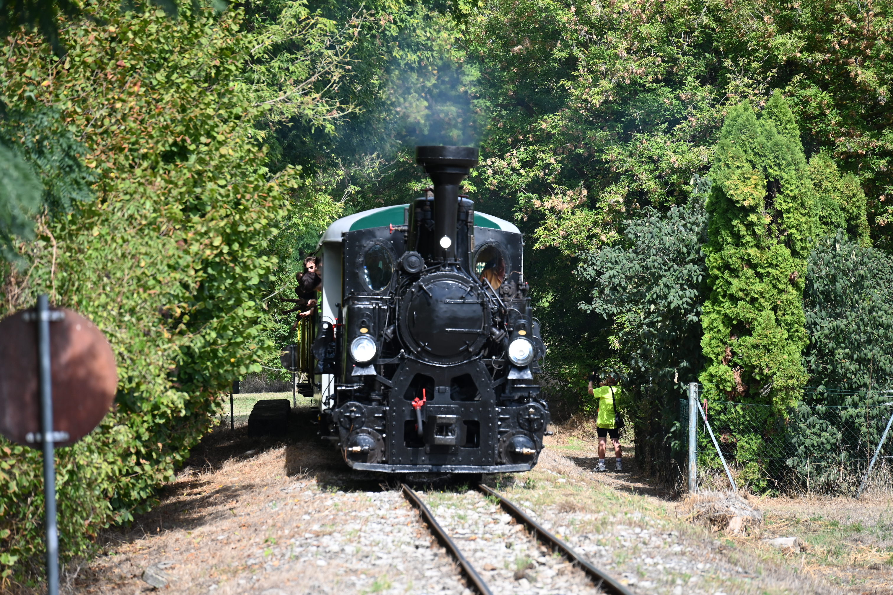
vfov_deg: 6.9
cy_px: 298
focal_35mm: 200
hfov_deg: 10.3
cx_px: 446
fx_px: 4961
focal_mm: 200
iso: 320
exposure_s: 1/500
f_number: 6.3
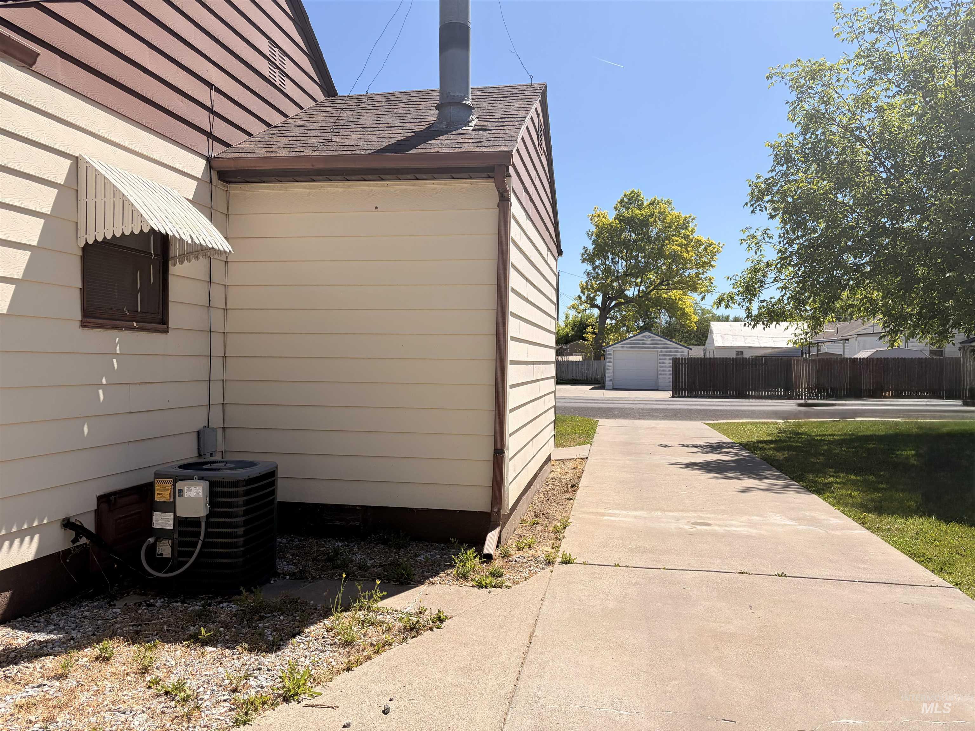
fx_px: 732
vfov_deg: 53.1
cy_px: 366
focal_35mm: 26
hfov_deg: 67.3
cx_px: 488
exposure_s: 1/3831
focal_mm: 5.96
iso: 50
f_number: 1.6
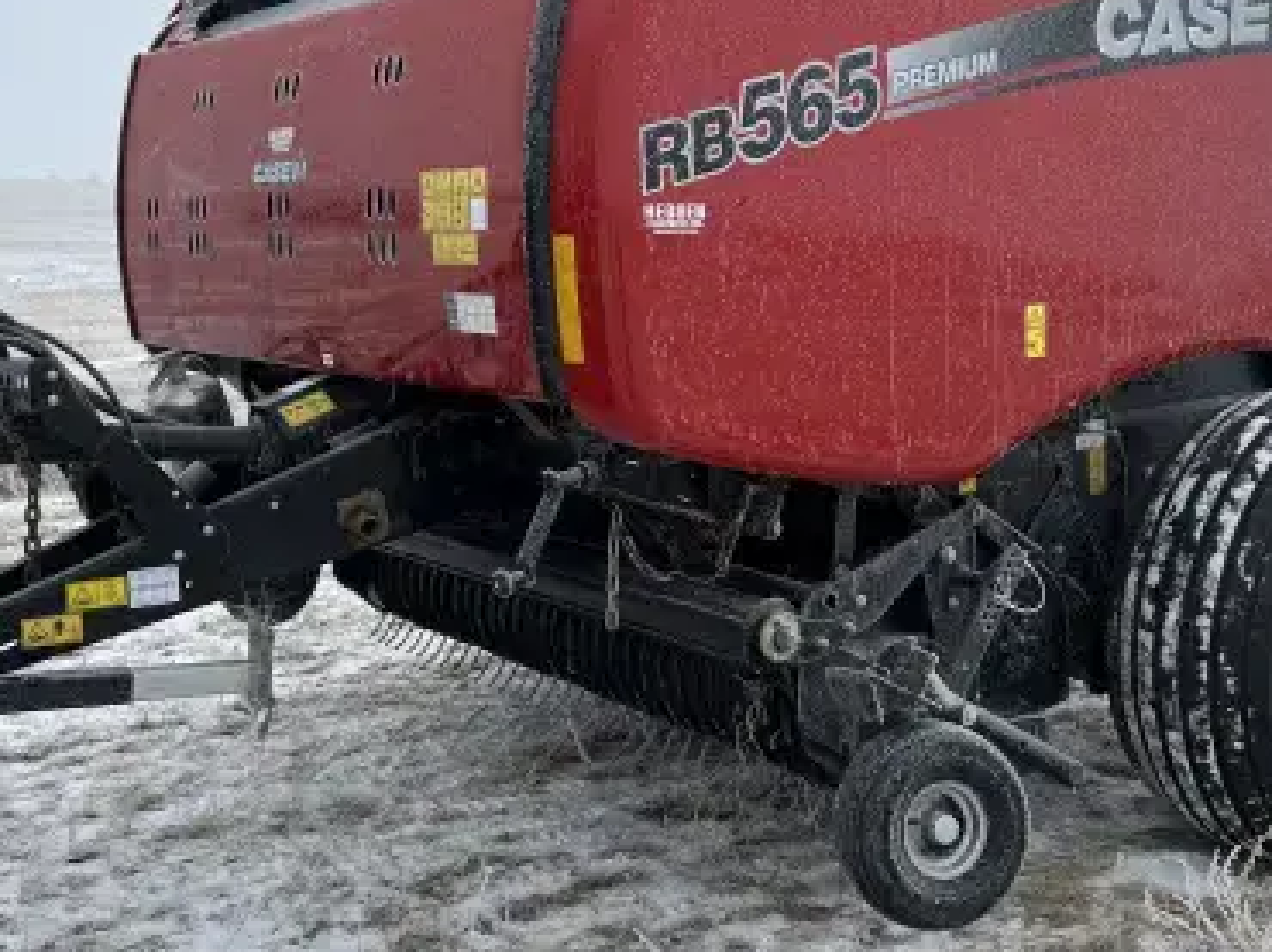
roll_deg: -2.3
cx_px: 715
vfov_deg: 32.0
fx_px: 1652
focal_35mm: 45
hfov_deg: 42.0
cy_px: 357
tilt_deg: -2.5
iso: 50
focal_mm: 5.7
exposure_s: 1/753
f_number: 1.5
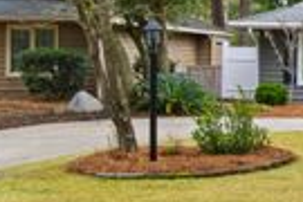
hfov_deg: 18.8
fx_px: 749
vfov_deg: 15.3
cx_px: 512
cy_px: 62
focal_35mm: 89
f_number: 5.3
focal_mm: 16
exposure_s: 1/8
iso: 100
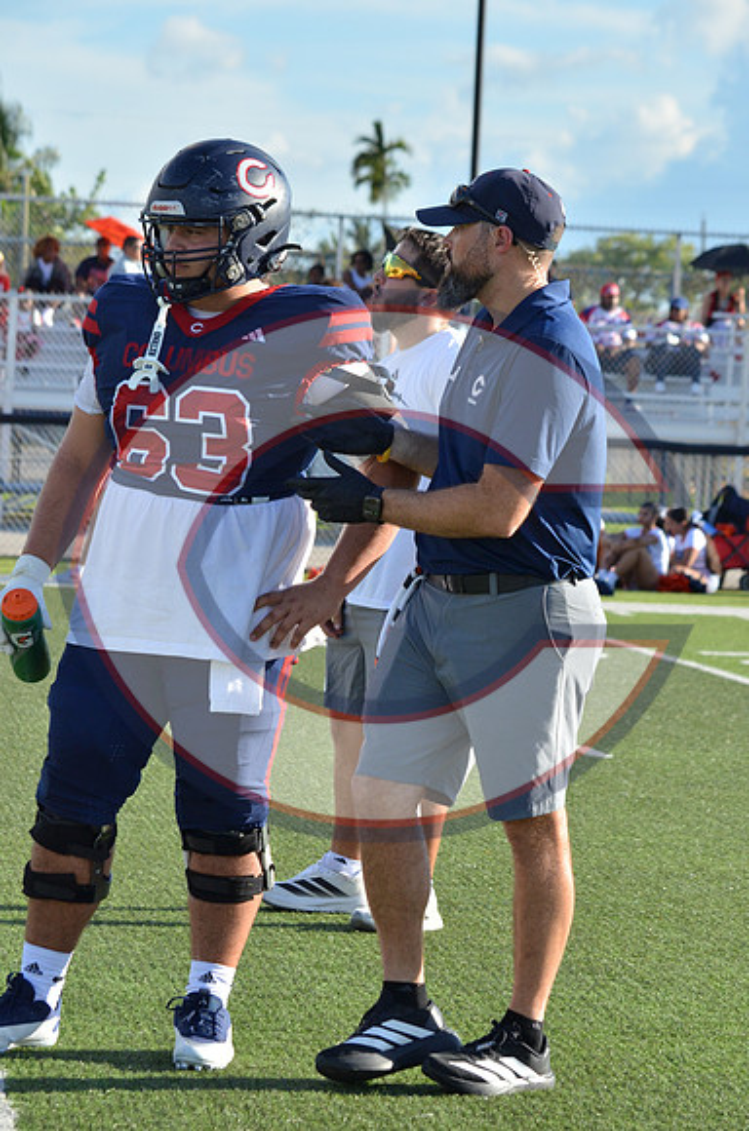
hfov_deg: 9.3
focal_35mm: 147
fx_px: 4609
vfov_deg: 14.0
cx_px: 374
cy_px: 566
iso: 500
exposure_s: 1/1000
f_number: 8
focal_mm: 98
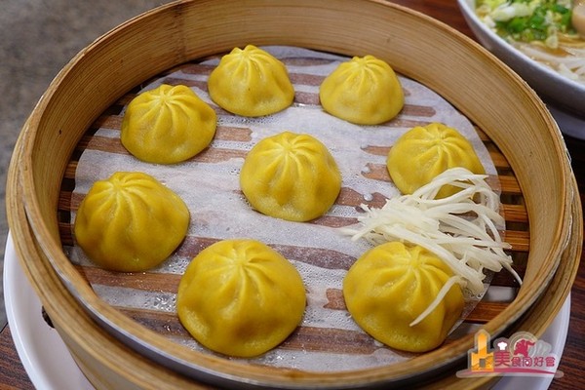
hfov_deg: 61.9
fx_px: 487
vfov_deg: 43.6
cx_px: 292
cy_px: 195
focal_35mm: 30
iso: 800
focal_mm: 20
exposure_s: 1/30
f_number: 5
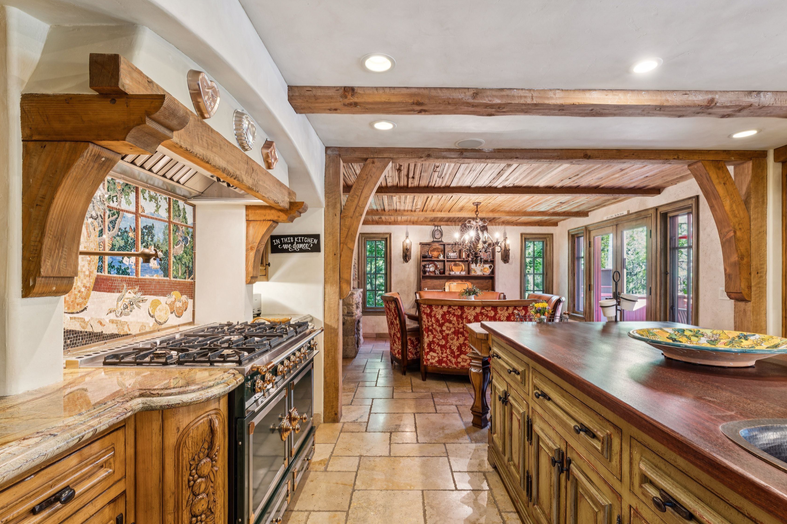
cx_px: 404
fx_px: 379
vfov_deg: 69.4
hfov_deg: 92.2
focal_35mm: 17
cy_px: 275
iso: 100
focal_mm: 16.3
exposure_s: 3.2
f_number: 13
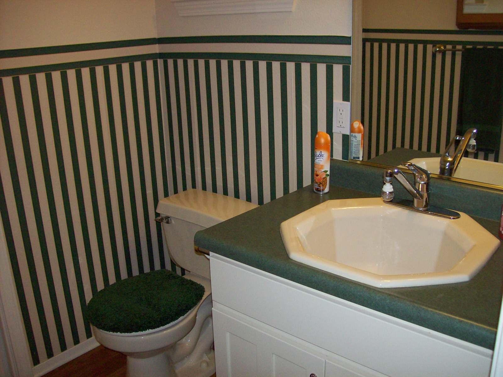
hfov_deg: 51.4
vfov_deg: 39.7
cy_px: 188
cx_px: 252
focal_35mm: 36
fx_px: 523
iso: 140
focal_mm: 6
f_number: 2.7
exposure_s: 1/64
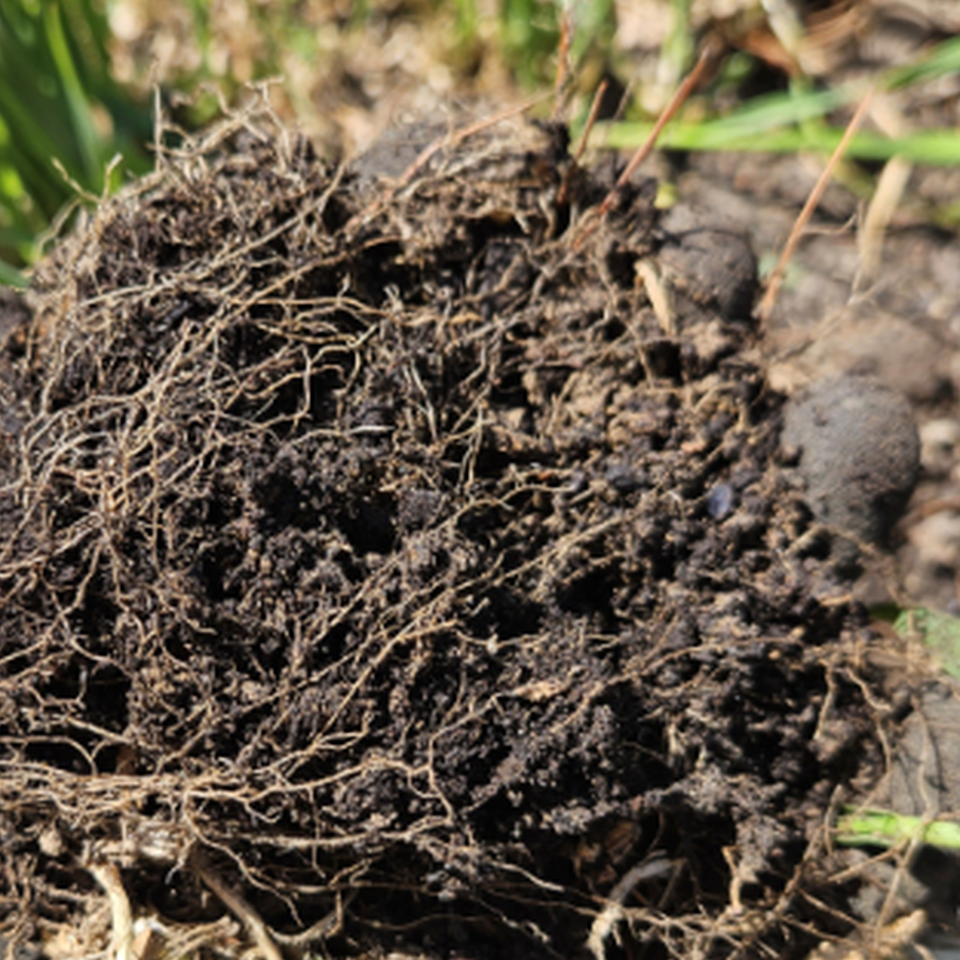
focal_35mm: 52
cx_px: 371
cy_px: 549
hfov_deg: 32.7
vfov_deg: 32.7
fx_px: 1632
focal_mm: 5.4
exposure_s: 1/792
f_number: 1.8
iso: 25
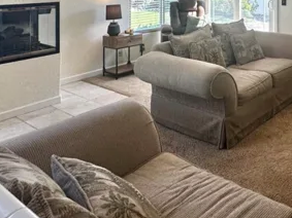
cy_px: -22
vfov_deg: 33.6
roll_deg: +0.4
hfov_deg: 45.0
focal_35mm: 37
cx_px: 269
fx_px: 312
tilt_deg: +0.9
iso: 80
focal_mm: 2.22
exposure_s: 1/120
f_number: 2.2
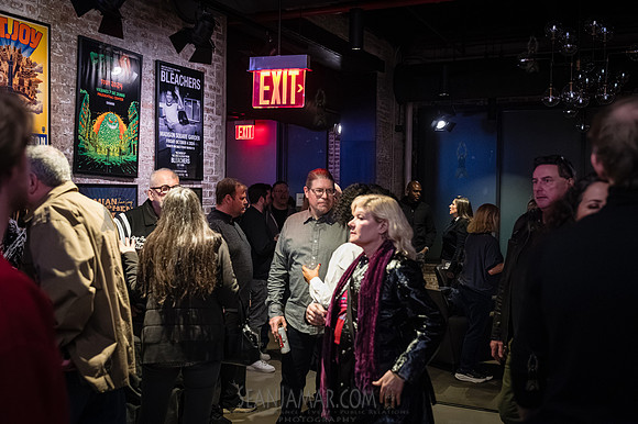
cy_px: 212
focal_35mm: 39
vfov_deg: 34.2
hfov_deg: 49.6
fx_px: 691
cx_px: 319
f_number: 2.8
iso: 16000
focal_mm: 39
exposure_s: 1/500
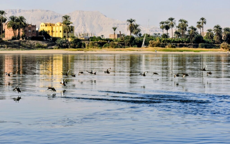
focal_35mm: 108
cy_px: 67
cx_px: 115
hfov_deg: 19.3
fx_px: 677
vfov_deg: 12.1
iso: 200
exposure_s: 1/800
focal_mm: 70
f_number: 7.1
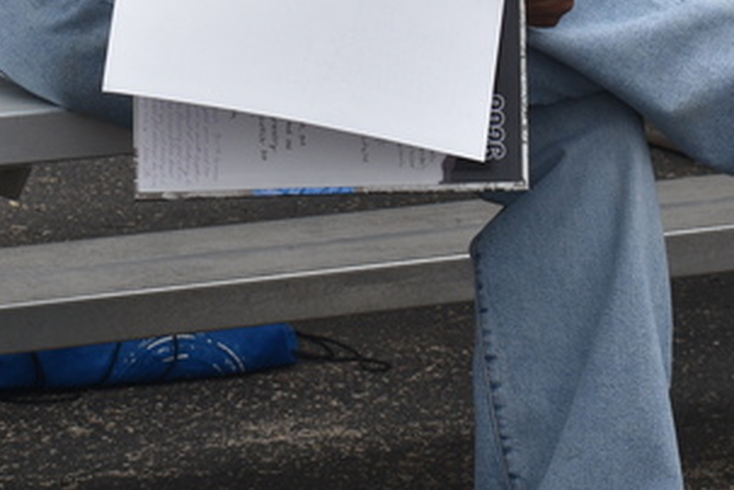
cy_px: -130
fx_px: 5682
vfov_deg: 4.9
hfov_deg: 7.4
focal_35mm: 279
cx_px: 361
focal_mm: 55
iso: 100
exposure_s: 1/250
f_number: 8
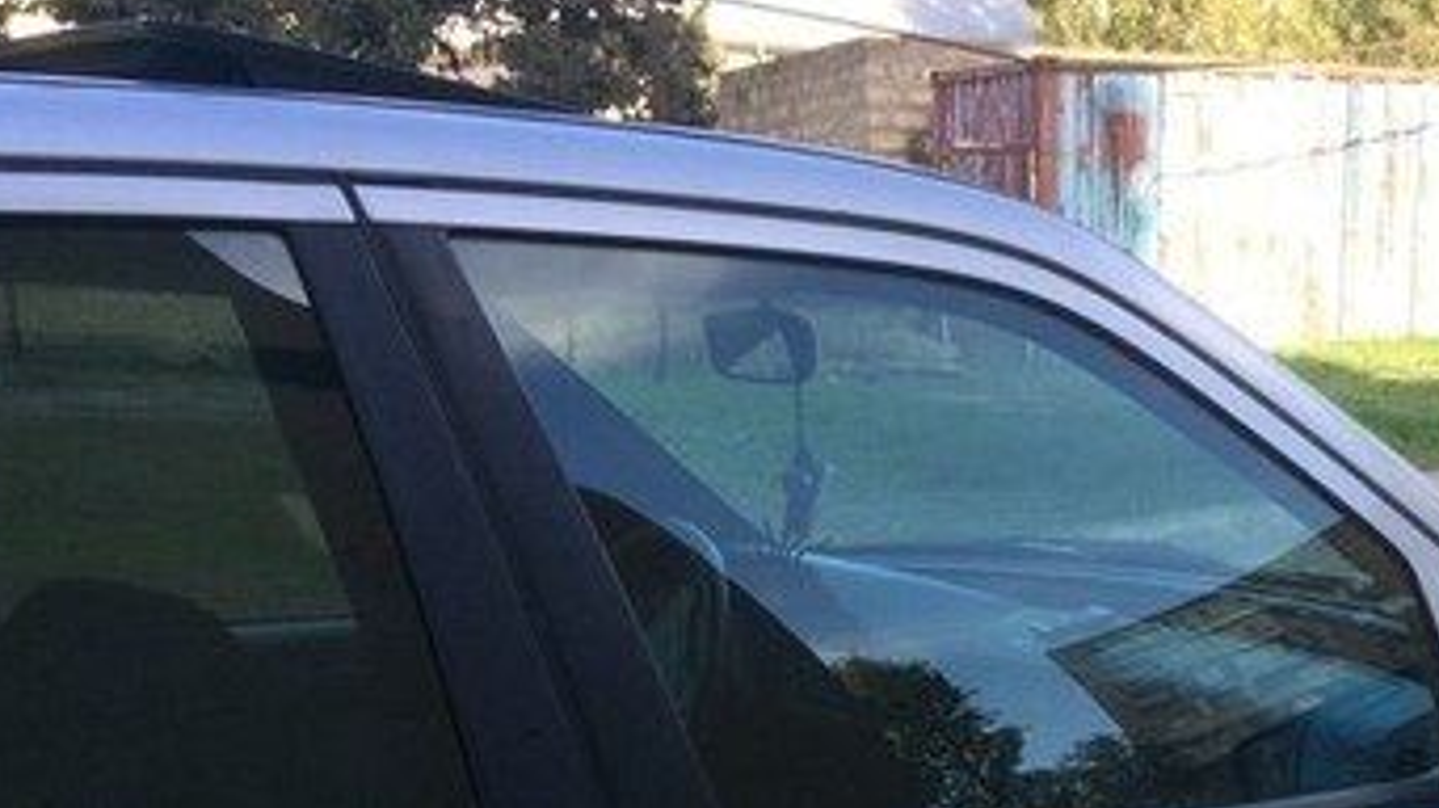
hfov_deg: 33.5
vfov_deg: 18.4
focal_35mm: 61
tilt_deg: -17.7
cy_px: 1025
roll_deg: -3.4
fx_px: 2326
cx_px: 1132
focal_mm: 4.15
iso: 32
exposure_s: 1/383
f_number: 2.2
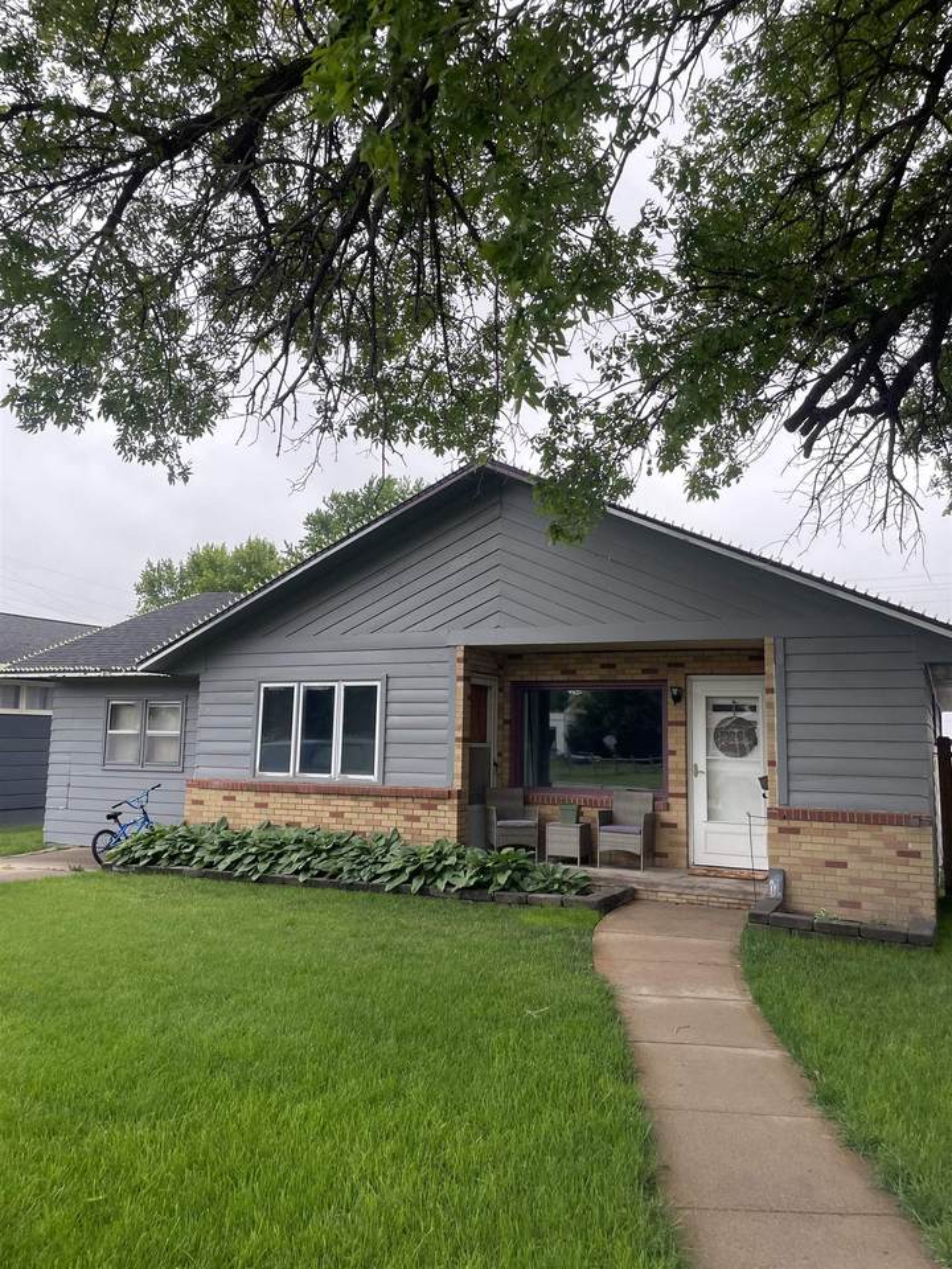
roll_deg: +0.3
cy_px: 634
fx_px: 953
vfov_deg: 67.3
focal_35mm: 26
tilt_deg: +8.7
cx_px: 476
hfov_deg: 53.1
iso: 32
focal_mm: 4.2
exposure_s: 1/584
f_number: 1.6
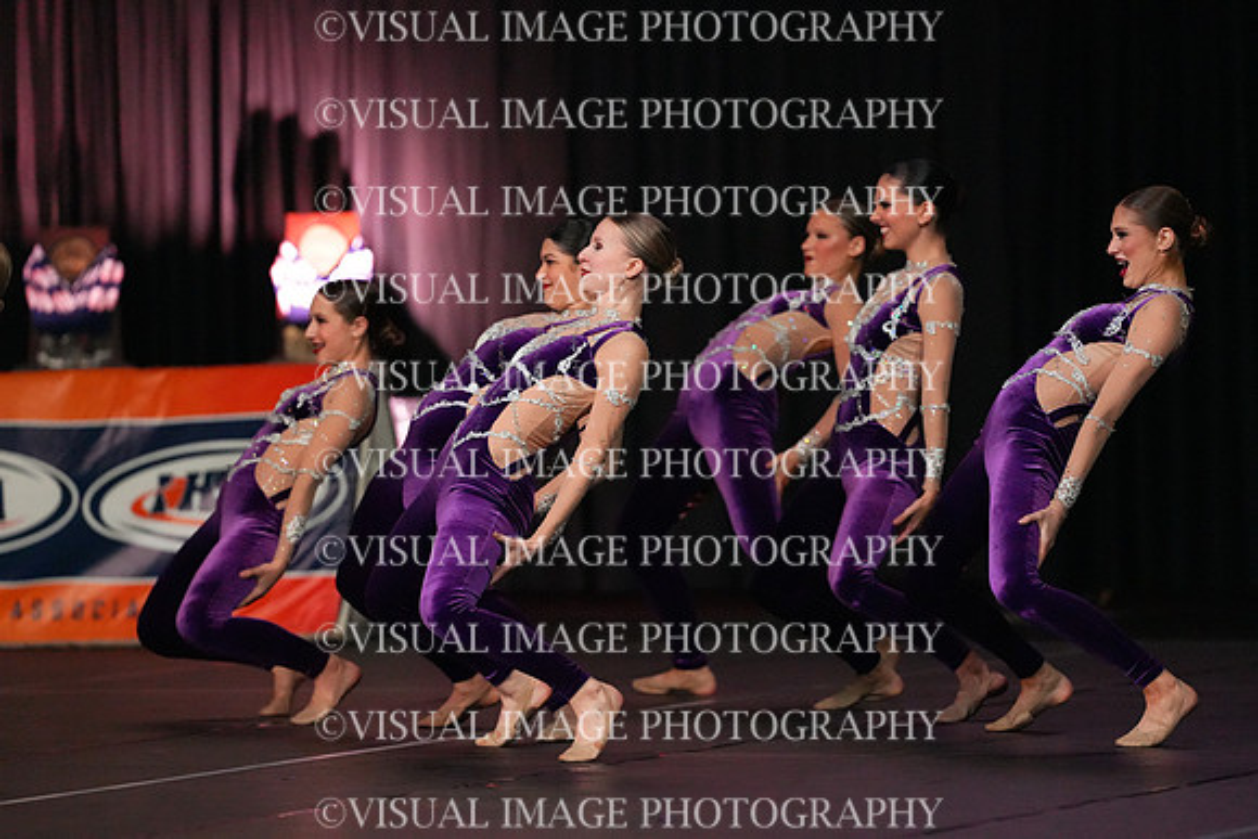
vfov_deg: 4.6
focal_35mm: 300
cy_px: 420
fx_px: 10485
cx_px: 629
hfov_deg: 6.9
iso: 16000
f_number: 3.5
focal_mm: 300
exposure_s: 1/1250
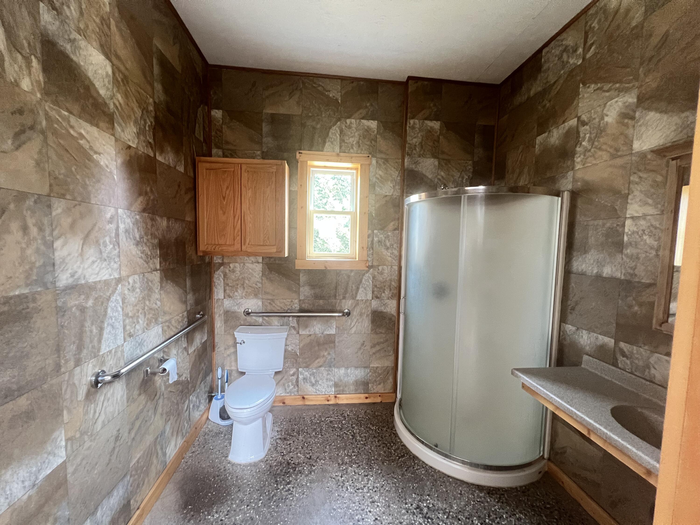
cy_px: 262
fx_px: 263
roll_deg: -1.4
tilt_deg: -4.7
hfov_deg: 106.2
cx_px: 350
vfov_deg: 89.9
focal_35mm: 13
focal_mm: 1.57
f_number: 1.8
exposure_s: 1/60
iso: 400
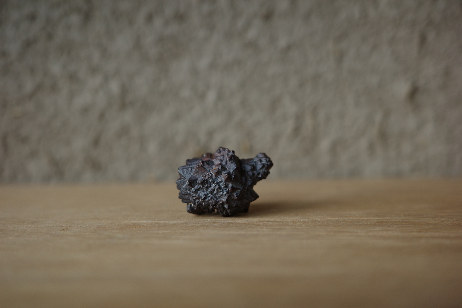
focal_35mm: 40
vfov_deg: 33.4
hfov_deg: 48.5
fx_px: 513
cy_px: 154
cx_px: 231
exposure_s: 1/100
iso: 200
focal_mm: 26
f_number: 2.8
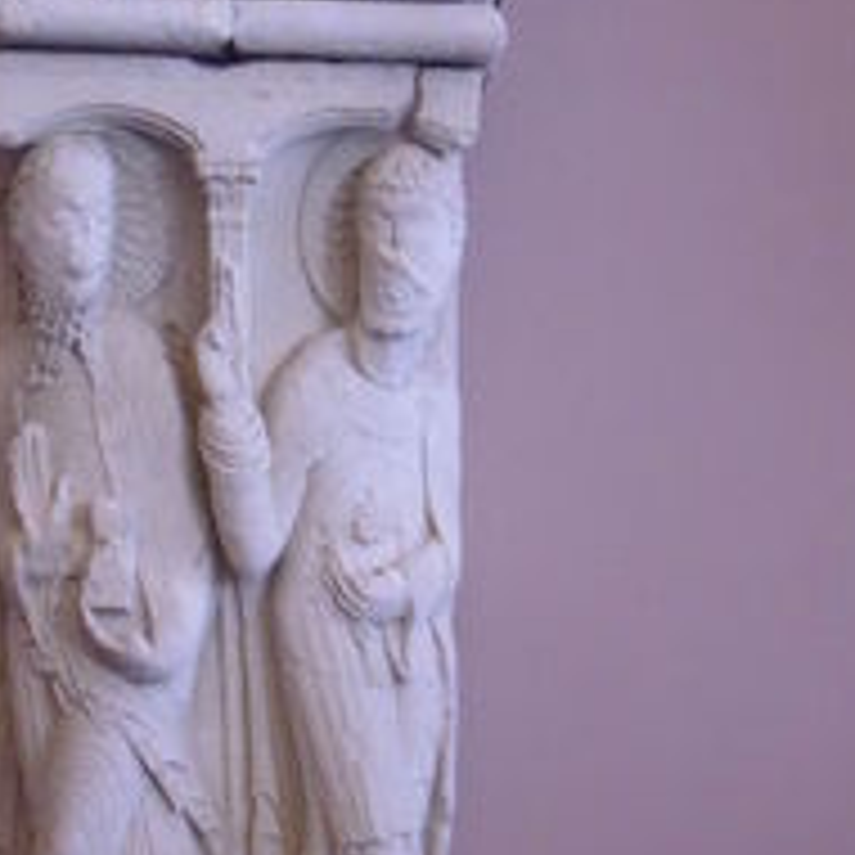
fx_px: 3493
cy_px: 508
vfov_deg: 13.9
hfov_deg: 13.9
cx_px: 225
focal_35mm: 125
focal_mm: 11.16
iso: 400
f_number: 4.3
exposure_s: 1/13
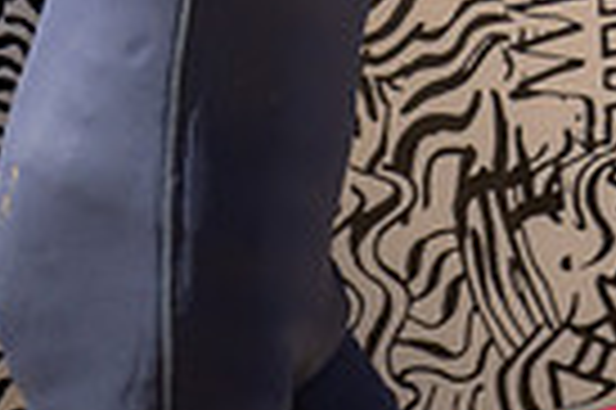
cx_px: 1289
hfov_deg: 0.5
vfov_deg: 0.3
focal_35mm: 4423
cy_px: -313
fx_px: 75592
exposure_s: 1/2000
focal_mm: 800
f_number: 6.3
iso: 640
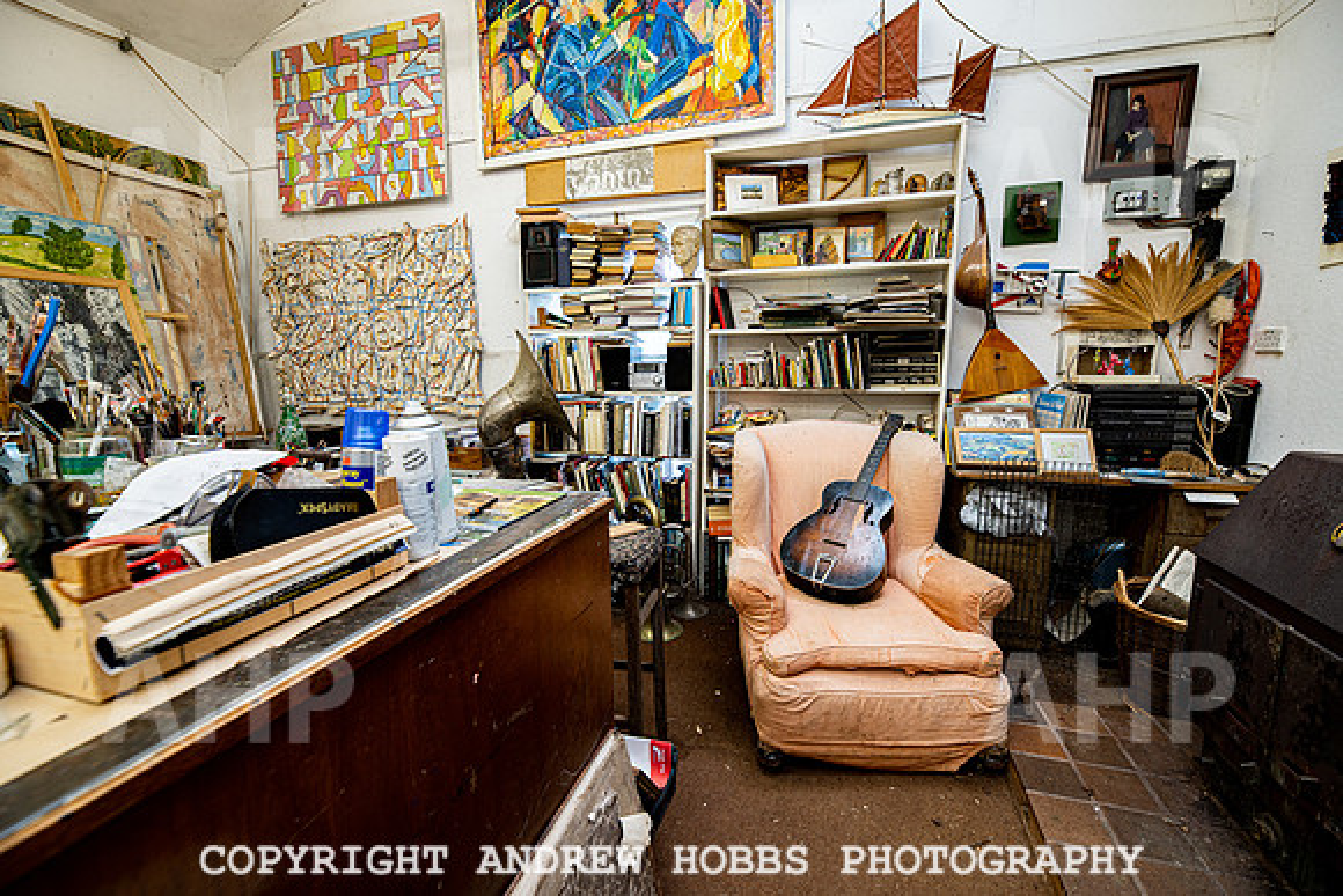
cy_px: 448
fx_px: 546
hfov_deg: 101.8
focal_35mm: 15
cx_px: 672
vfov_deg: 78.8
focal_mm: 14
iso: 64
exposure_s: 1/8
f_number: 5.6
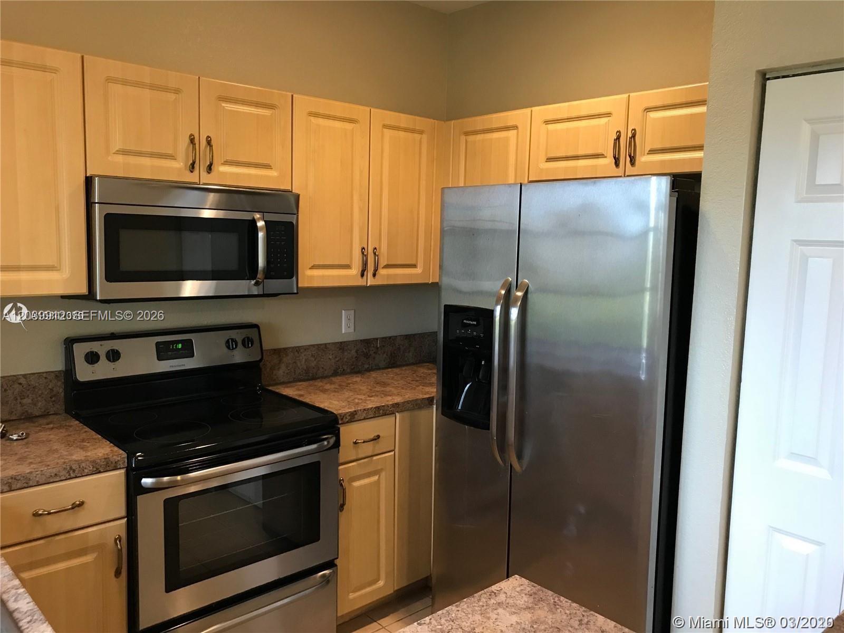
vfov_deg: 49.7
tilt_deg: -7.7
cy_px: 316
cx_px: 422
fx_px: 683
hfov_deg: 63.4
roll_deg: -1.4
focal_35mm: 28
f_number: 1.8
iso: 50
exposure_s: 1/15
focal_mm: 3.99
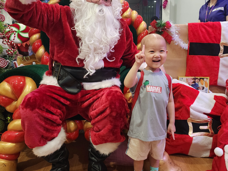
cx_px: 121
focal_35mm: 35
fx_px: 230
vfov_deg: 40.7
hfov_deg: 52.6
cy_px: 79
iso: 400
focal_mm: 6.4
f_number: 1.8
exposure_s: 1/100
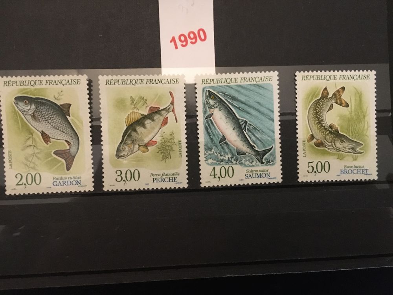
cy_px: 148
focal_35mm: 29
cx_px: 196
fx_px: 329
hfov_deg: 61.7
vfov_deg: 48.2
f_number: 2.2
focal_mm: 4.15
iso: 320
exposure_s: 1/17
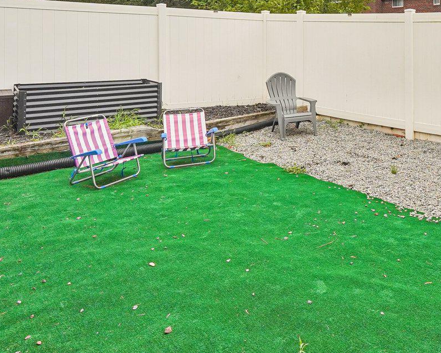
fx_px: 444
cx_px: 355
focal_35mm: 34
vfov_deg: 39.7
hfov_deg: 49.6
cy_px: 25
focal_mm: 14
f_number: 8
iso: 500
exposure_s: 1/1600
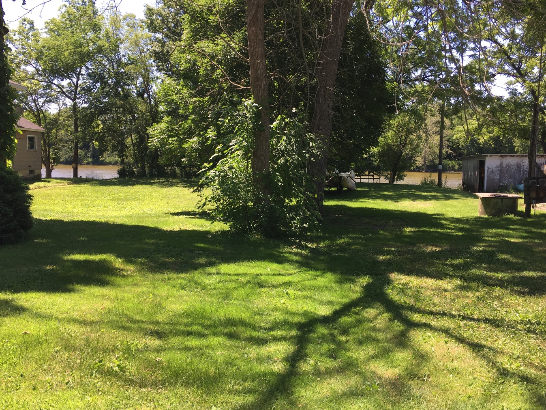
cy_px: 199
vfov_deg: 45.4
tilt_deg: -4.4
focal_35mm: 31
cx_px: 266
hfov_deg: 58.3
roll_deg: -0.9
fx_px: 489
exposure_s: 1/407
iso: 25
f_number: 2.2
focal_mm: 4.15
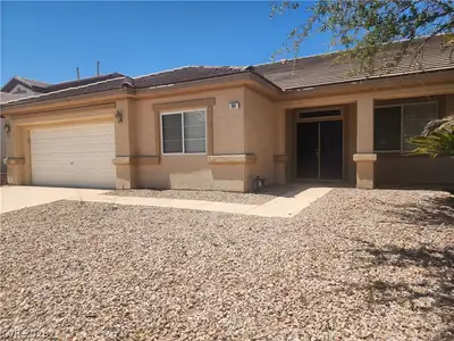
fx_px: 302
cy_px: 170
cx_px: 227
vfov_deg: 58.9
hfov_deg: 73.9
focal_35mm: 23
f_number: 1.8
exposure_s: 1/1262
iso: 12
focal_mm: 6.4
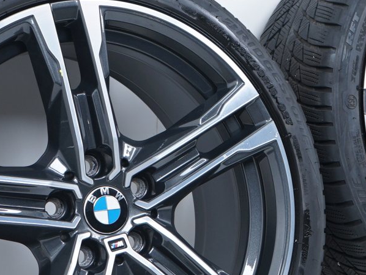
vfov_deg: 13.3
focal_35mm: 111
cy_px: 103
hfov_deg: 17.2
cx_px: 384
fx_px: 1174
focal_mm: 36
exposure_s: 1/100
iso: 250
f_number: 7.1
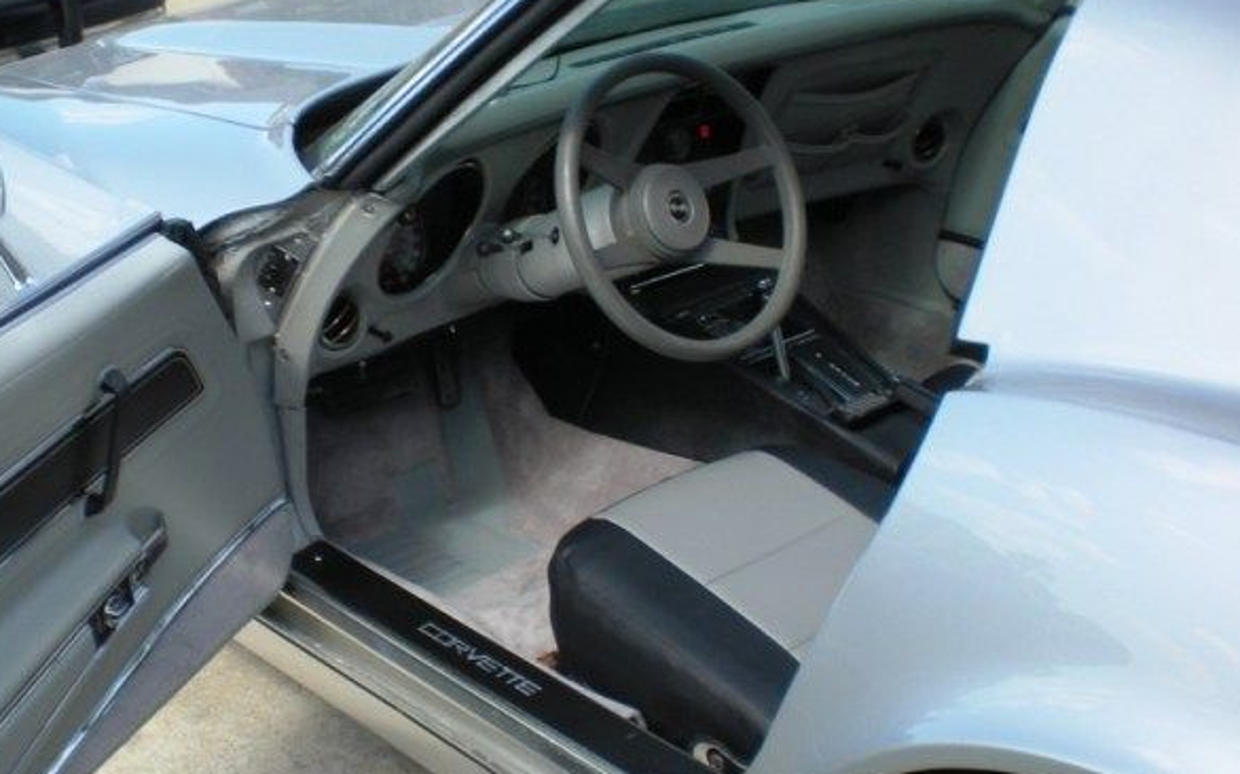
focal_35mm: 55
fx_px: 1858
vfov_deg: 23.4
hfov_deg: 36.7
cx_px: 459
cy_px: 508
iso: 64
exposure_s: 1/144
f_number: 4.6
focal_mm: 6.3
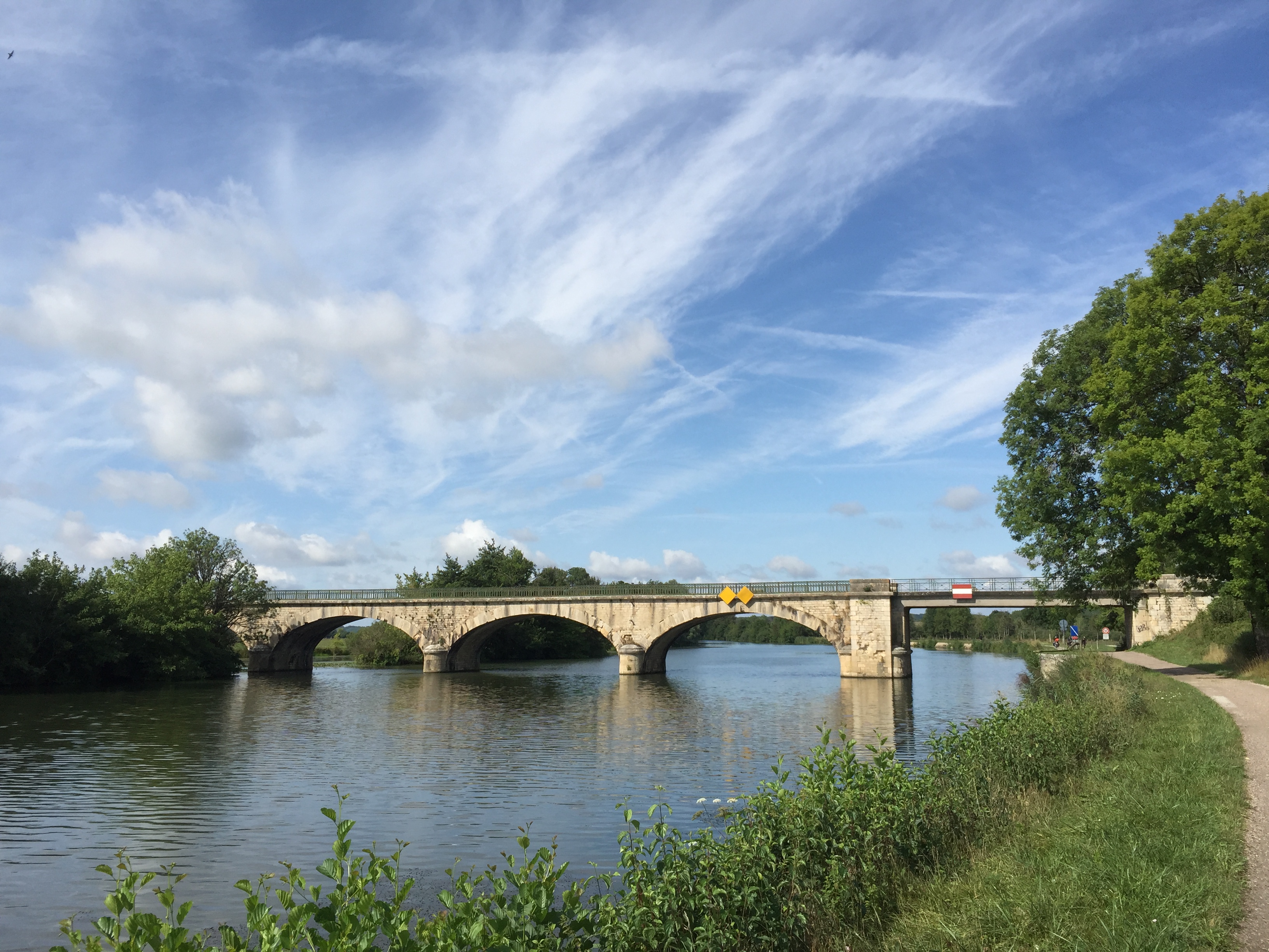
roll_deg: -1.0
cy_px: 476
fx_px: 1063
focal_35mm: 29
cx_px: 634
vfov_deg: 48.2
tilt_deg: +8.4
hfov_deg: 61.7
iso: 32
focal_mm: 4.15
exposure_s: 1/2326
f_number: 2.2
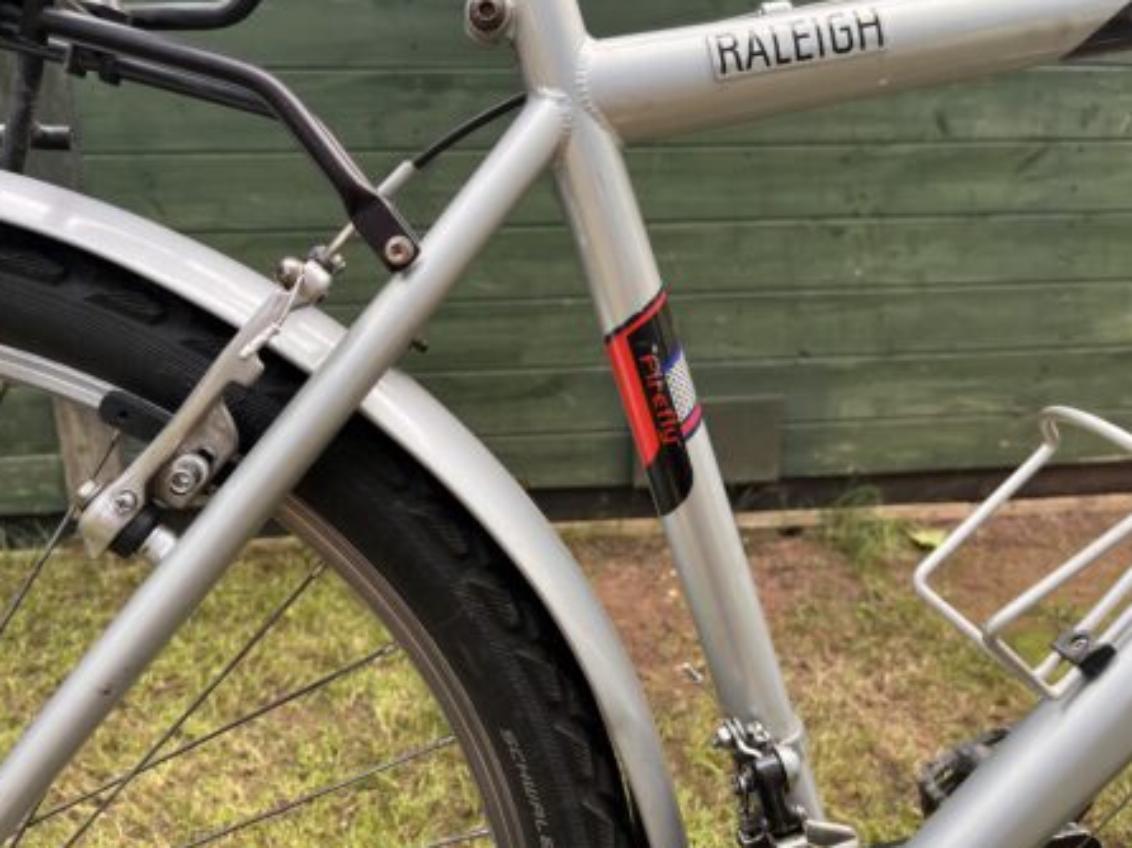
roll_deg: +0.8
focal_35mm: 28
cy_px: 406
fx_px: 915
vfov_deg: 49.7
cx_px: 530
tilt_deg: -17.2
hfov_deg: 63.4
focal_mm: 5.1
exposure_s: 1/283
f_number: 1.6
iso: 40
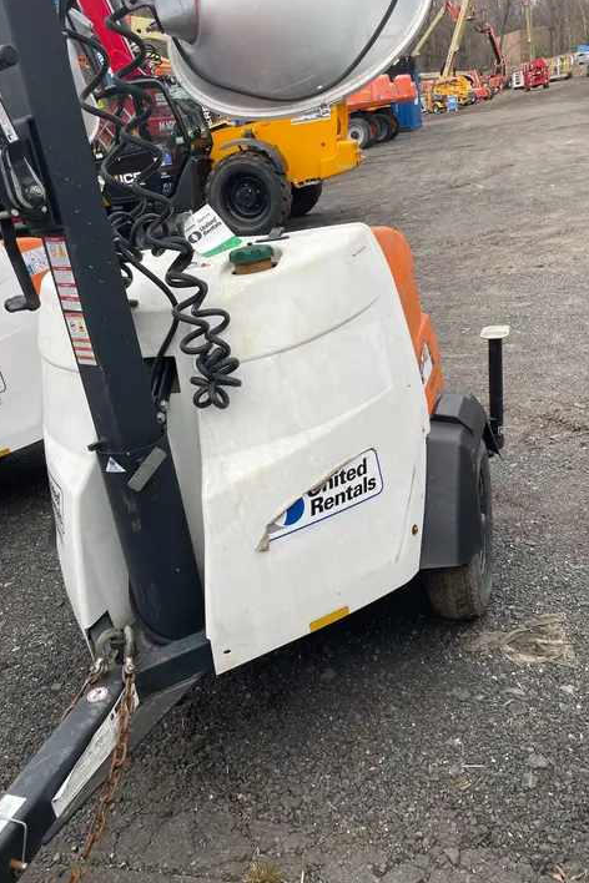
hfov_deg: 46.4
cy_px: 432
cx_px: 294
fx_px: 687
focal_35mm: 28
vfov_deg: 65.5
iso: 32
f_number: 1.6
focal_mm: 4.2
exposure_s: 1/447
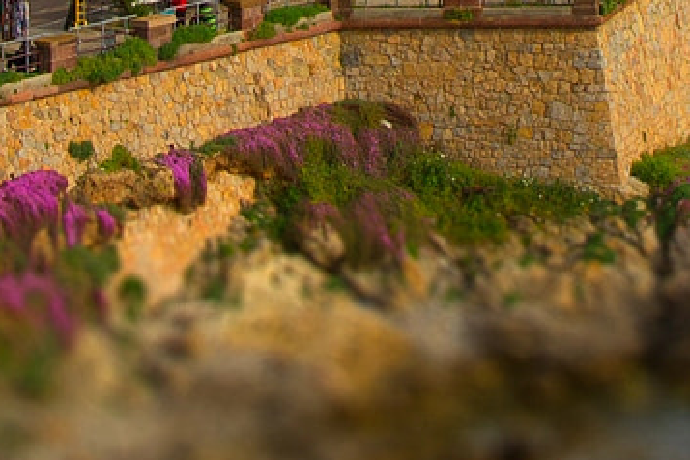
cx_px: 390
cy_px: -336
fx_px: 4508
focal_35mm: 235
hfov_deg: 8.8
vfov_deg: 5.8
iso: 100
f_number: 6.3
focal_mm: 35
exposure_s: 1/500
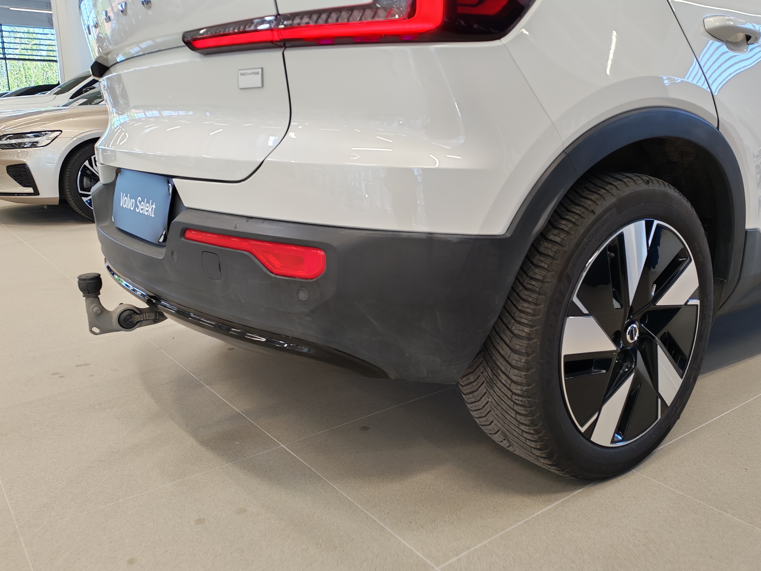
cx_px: 380
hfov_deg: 60.0
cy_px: 286
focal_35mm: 30
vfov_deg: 46.8
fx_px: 660
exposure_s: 1/100
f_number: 1.9
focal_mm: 6.12
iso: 200
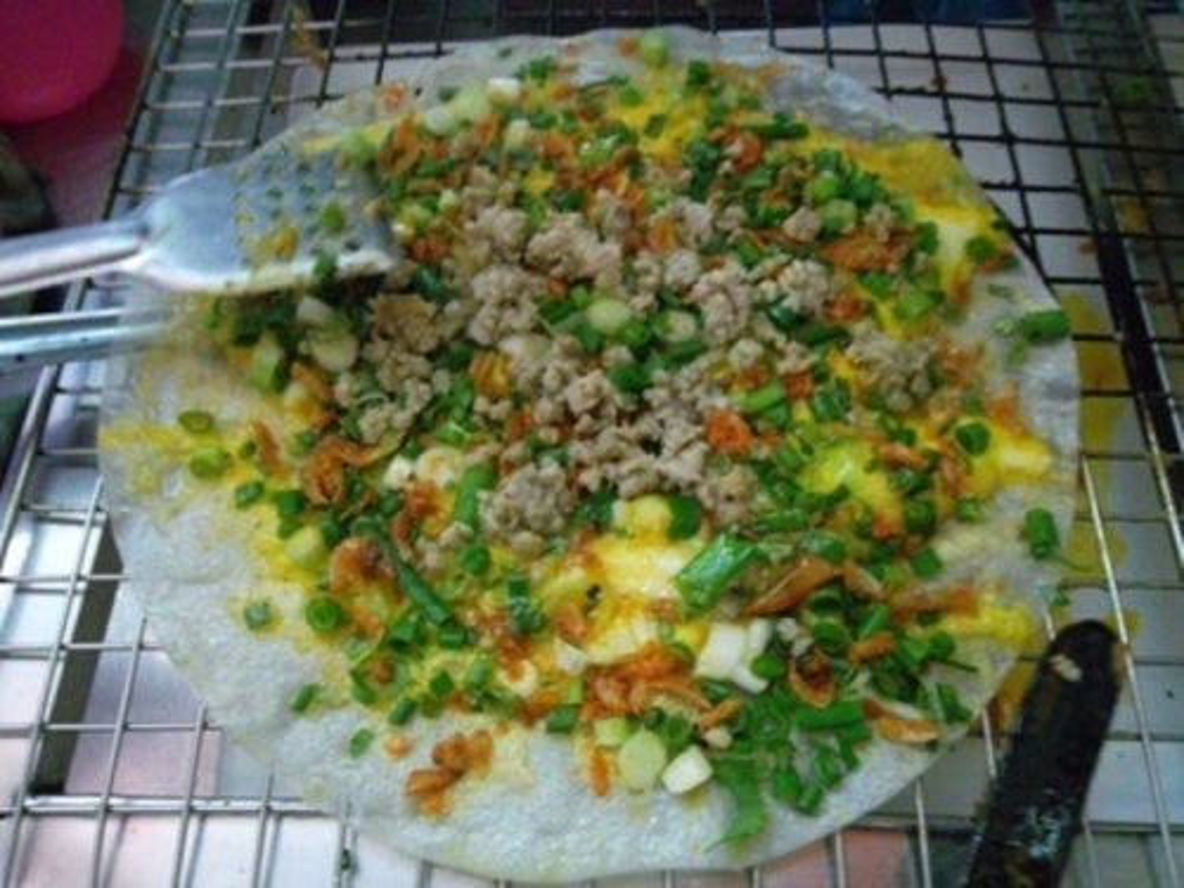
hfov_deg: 65.3
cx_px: 592
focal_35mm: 27
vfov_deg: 51.4
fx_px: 924
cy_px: 444
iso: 640
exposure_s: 1/3.5
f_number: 3.5
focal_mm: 4.9
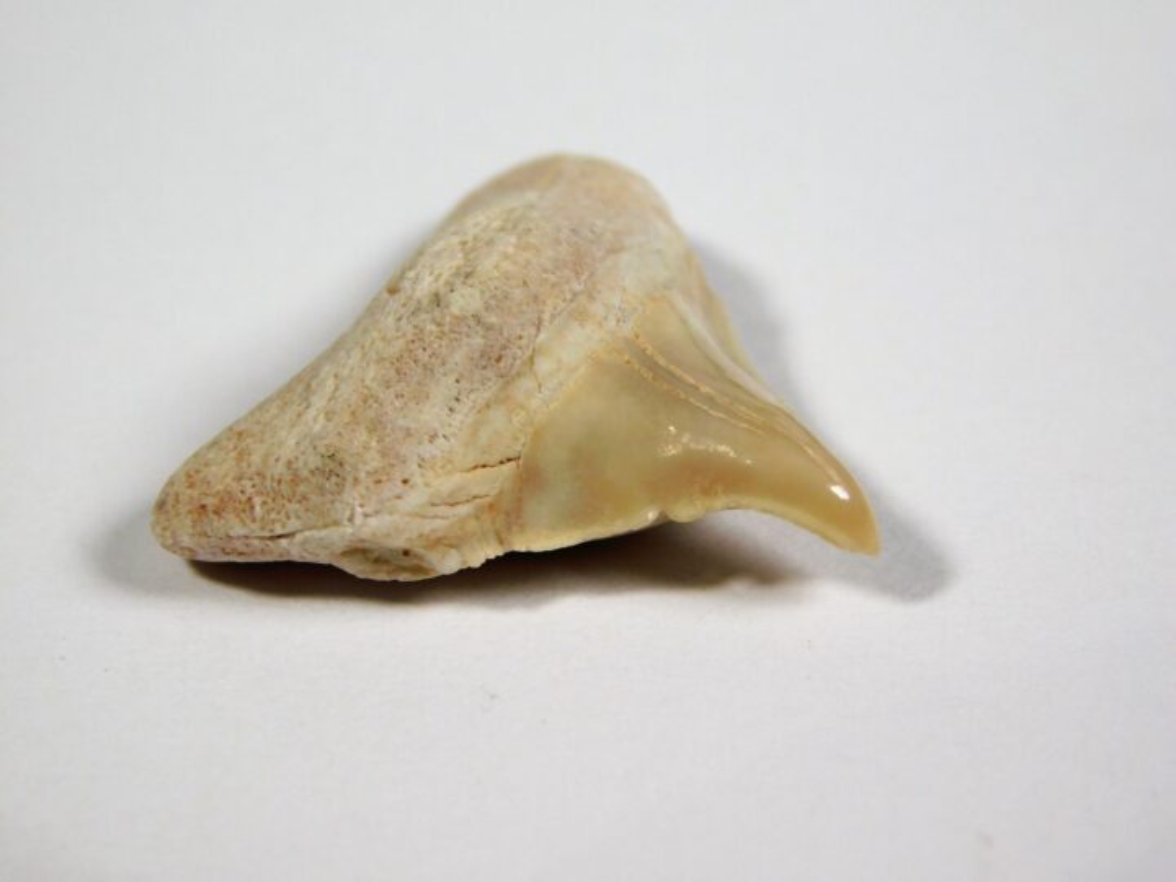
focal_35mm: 184
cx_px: 588
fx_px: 6251
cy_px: 441
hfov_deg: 10.7
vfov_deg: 8.1
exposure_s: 1/125
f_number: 5.4
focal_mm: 32.7
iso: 125
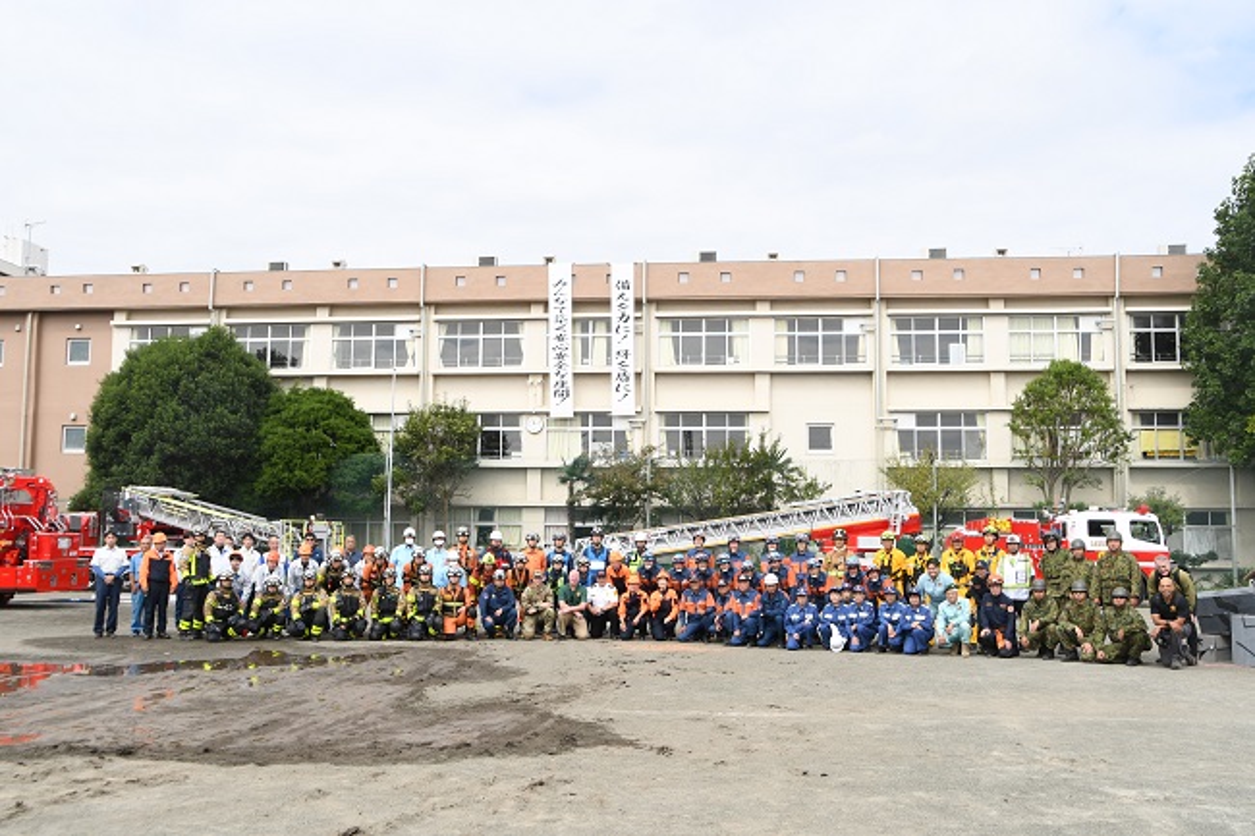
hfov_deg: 55.8
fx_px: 1185
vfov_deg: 38.9
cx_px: 628
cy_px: 418
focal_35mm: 34
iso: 200
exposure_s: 1/400
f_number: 10
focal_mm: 23
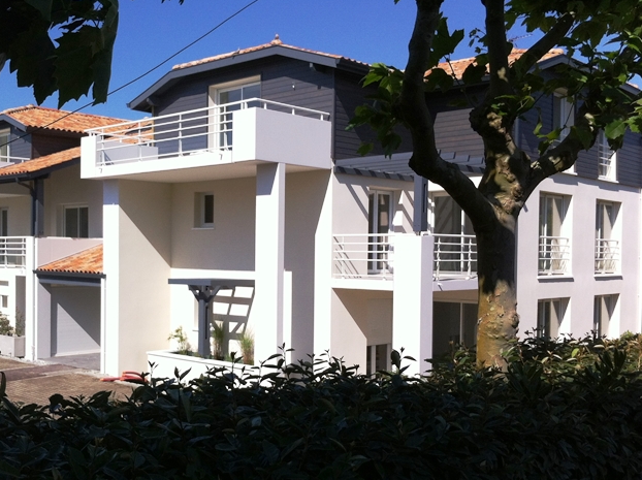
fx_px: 834
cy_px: 281
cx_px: 244
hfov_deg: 41.8
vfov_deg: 32.1
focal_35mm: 45
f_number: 2.8
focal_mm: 3.85
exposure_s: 1/1508
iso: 80
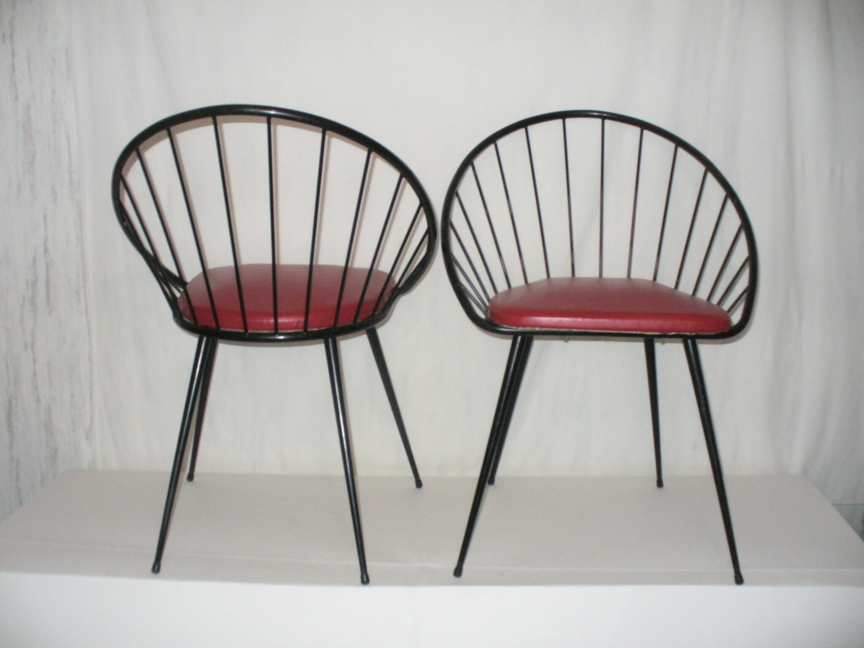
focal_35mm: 37
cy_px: 324
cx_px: 432
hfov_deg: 50.1
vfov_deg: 38.7
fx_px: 924
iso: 320
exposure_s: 1/30
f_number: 2.8
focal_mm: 6.1
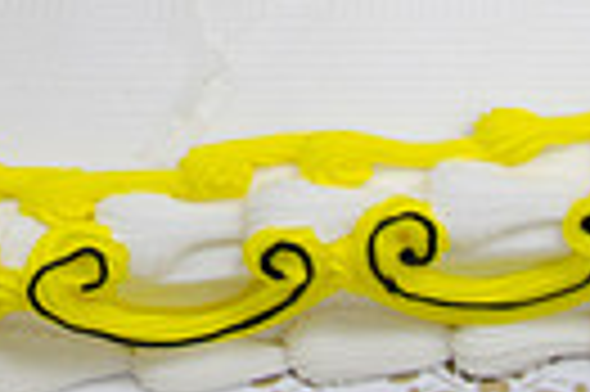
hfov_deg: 14.6
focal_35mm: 139
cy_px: -342
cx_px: 32
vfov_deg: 9.3
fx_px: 2275
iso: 400
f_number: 5
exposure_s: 1/40
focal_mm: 21
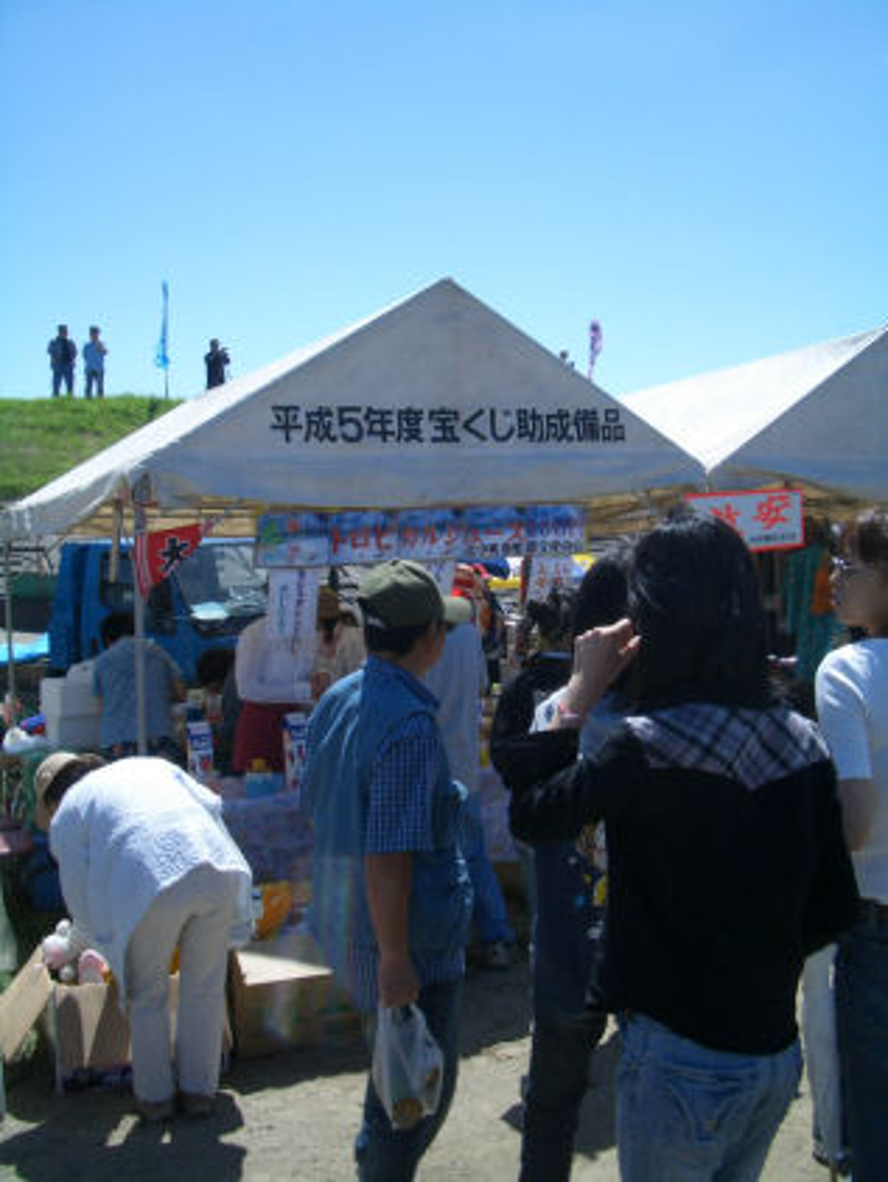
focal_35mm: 35
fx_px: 1196
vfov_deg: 52.6
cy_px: 591
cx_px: 444
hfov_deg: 40.7
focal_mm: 5.8
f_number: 4.3
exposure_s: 1/640
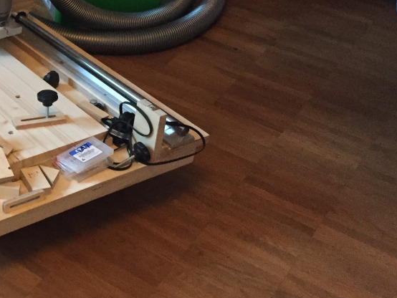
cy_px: 102
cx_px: -58
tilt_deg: -35.5
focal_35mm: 67
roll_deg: +1.0
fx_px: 769
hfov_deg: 26.3
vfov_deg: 21.9
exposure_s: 1/17
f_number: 2.2
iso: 400
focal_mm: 4.15
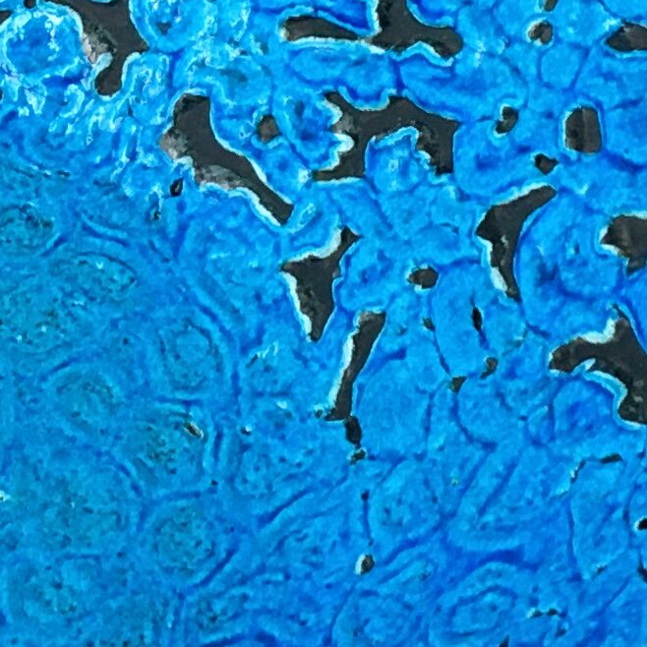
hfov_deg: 10.9
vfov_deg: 10.9
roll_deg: -1.6
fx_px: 3320
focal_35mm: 157
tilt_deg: -42.1
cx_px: -135
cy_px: -155
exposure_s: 1/33
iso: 125
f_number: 2.2
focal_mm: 4.15
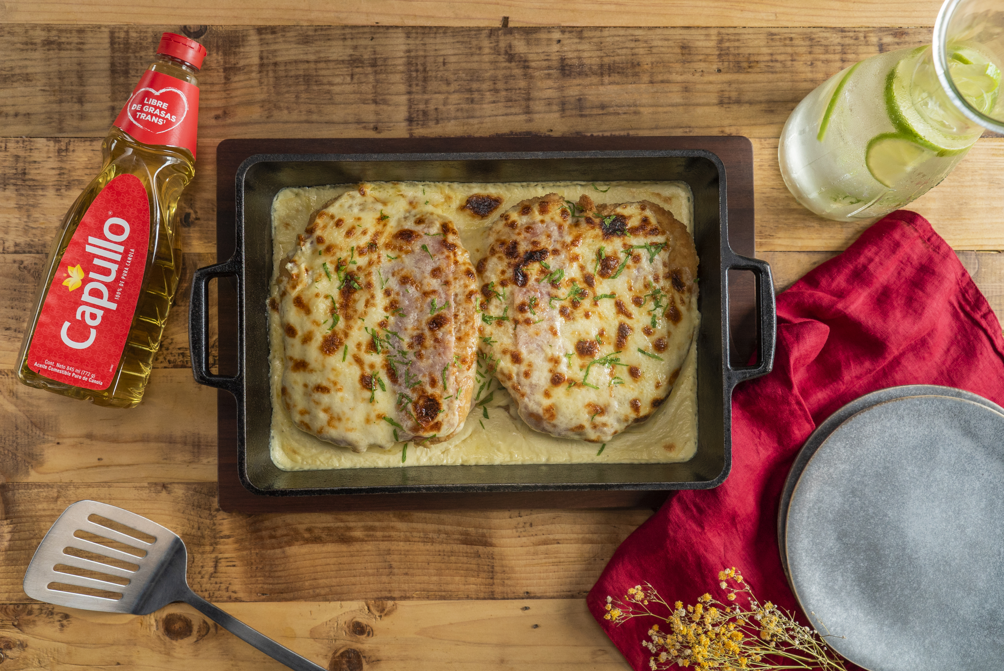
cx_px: 502
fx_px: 1005
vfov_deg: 36.9
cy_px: 336
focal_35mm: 36
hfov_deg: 53.1
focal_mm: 36
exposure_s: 1/60
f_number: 6.3
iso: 1250
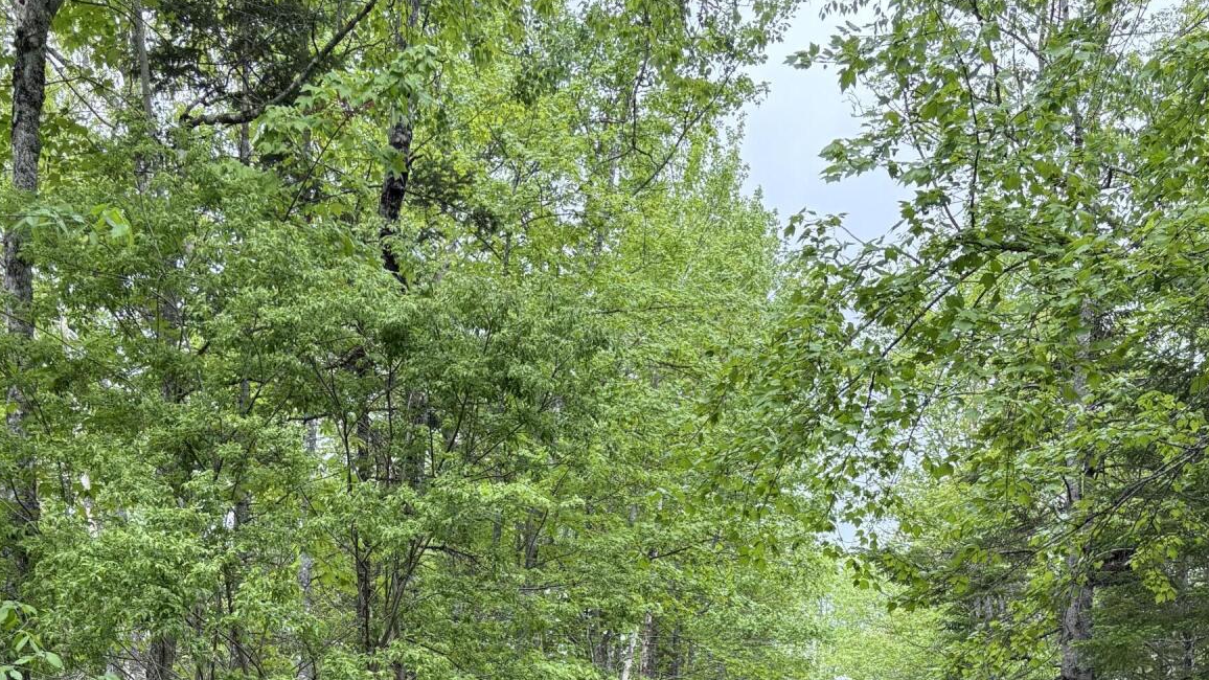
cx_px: 640
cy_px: 956
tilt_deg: +0.7
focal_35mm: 49
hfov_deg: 42.1
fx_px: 1571
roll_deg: -1.3
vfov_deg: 21.4
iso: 64
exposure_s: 1/539
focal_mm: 5.96
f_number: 1.6
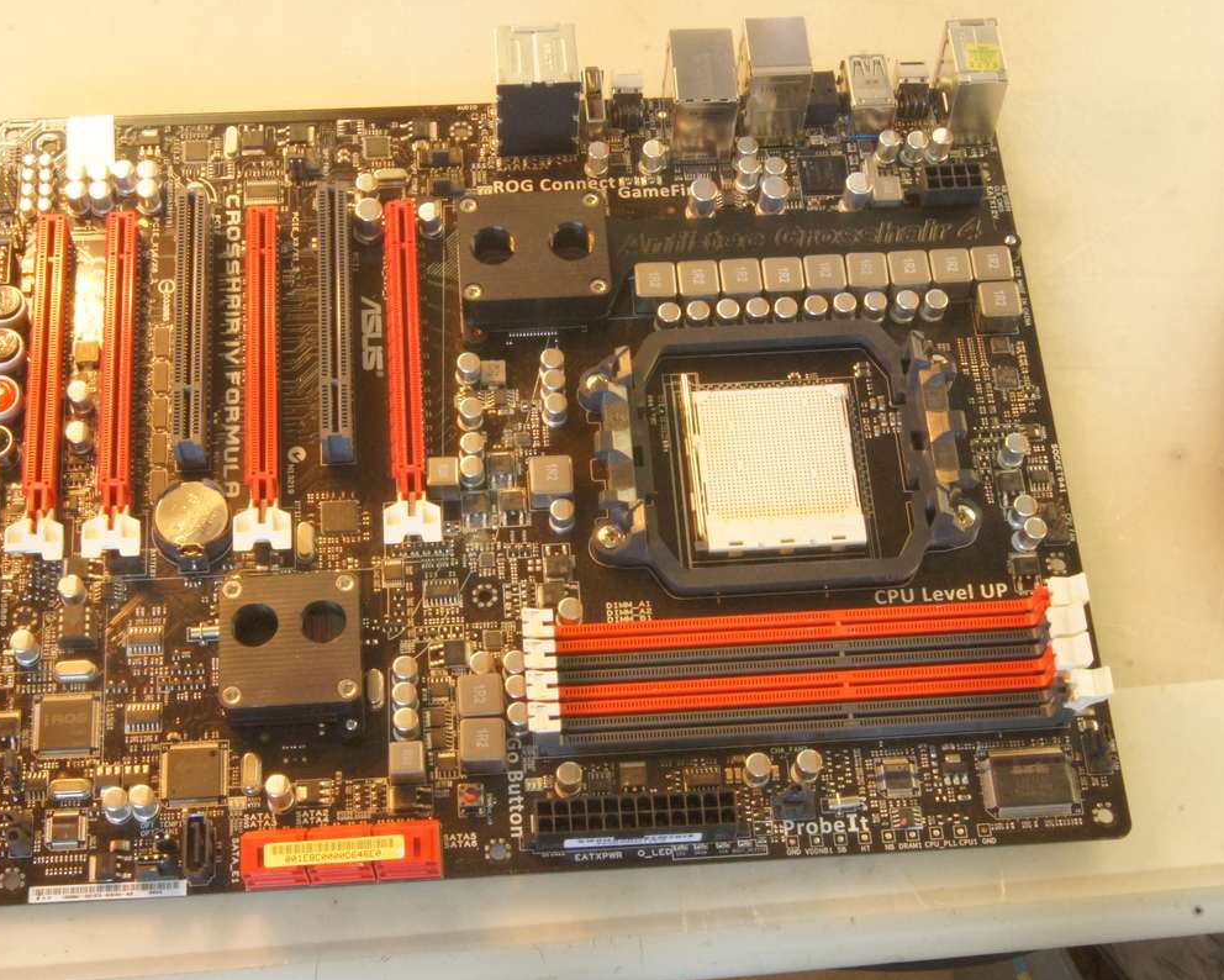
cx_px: 569
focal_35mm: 60
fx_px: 2158
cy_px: 489
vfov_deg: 25.6
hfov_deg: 31.7
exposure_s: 1/2
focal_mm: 35
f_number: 32
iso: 1600
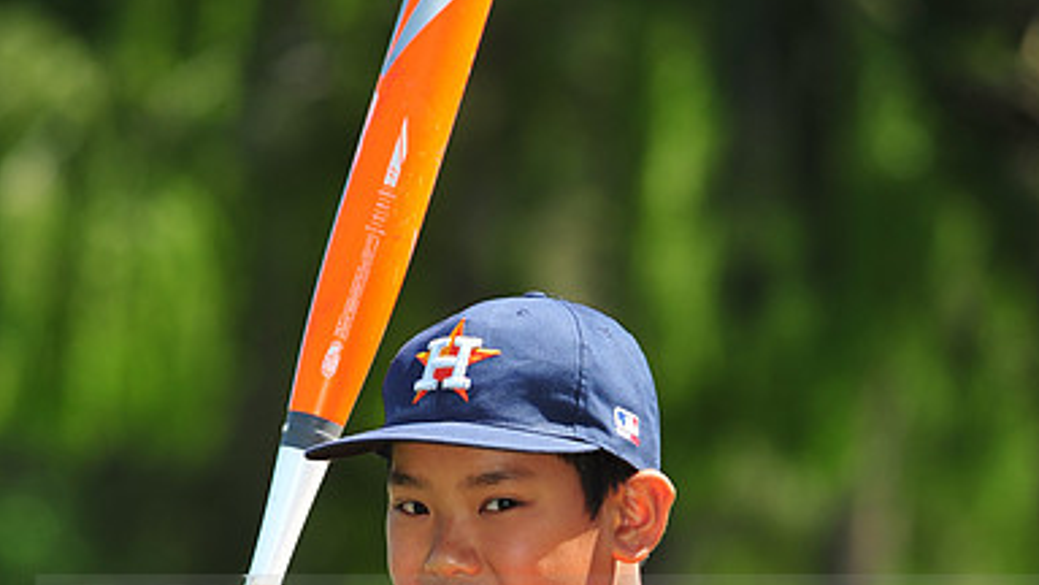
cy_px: 612
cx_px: 520
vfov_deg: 4.4
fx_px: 7631
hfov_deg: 7.8
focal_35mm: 277
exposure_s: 1/800
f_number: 4.5
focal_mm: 175
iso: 200
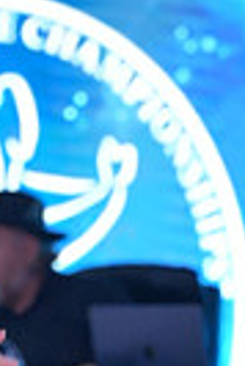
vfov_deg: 2.4
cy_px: 660
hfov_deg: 1.6
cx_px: 340
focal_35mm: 873
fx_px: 8888
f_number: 5.6
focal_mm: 200
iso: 2500
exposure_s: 1/400
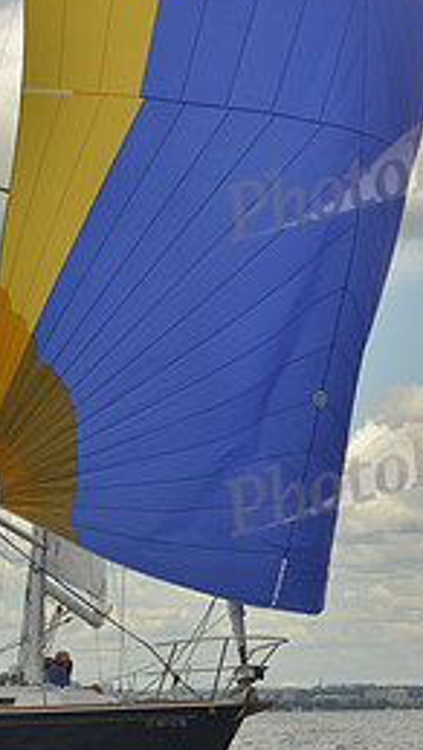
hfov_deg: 7.4
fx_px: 3265
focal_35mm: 164
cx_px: 77
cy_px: 58
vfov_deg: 13.0
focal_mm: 70
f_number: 7.1
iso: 200
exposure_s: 1/1000
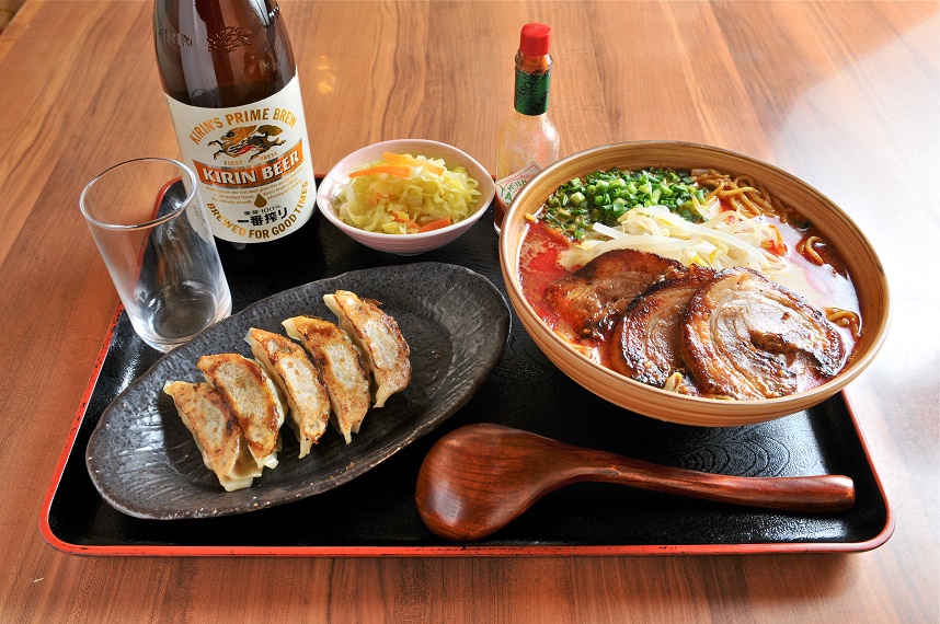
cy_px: 312
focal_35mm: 33
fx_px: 861
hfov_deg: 57.3
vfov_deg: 39.9
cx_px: 470
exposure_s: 1/125
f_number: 10
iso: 200
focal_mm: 22
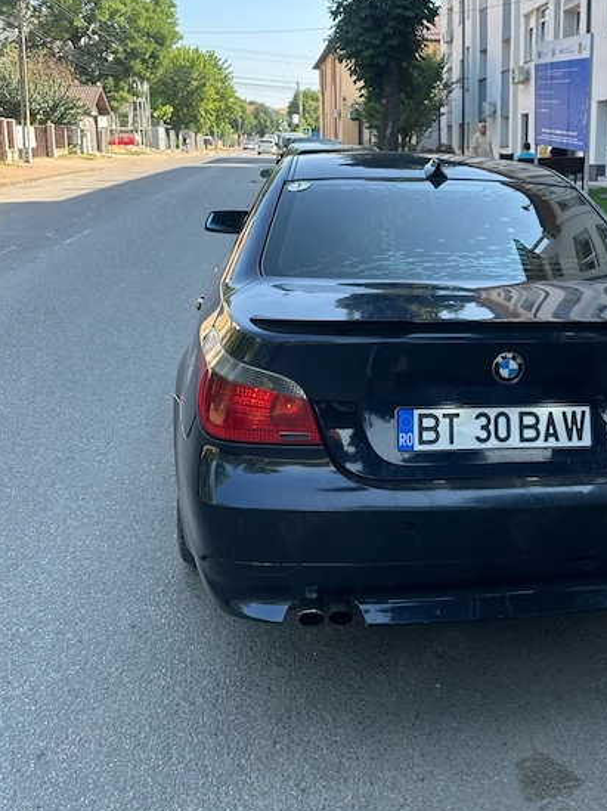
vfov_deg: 51.7
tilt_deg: -8.3
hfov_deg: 39.9
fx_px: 819
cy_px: 275
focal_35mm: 35
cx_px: 430
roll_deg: -0.9
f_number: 1.78
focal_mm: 6.86
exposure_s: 1/797
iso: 80
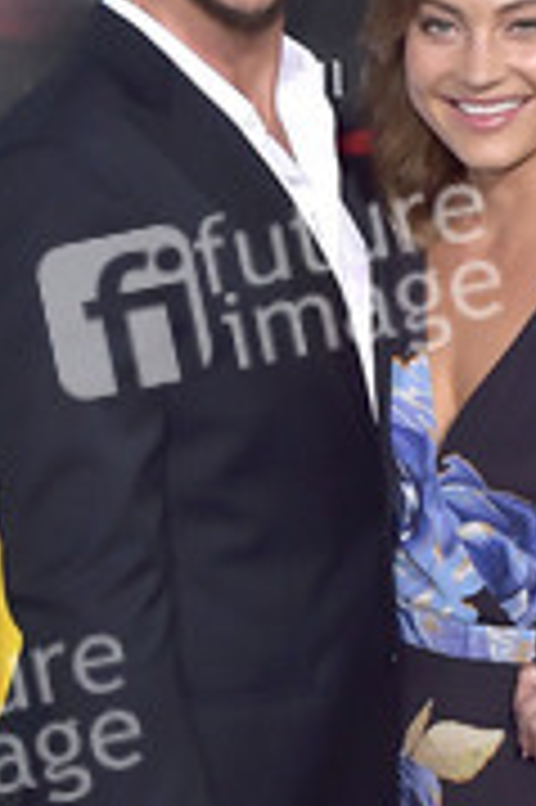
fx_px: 1902
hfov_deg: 16.0
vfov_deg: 23.9
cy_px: 518
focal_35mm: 85
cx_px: 403
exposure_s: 1/320
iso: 640
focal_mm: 38
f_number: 6.3
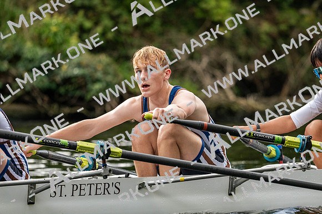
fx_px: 5365
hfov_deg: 3.4
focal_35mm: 600
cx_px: 161
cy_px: 107
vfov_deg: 2.3
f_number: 4.5
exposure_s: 1/2500
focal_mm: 400
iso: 1000
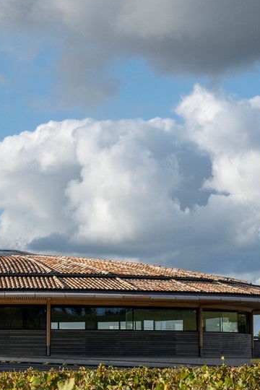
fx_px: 1408
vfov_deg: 15.7
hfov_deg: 10.5
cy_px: 246
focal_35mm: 130
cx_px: 6
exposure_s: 1/320
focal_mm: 52
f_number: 11
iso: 64
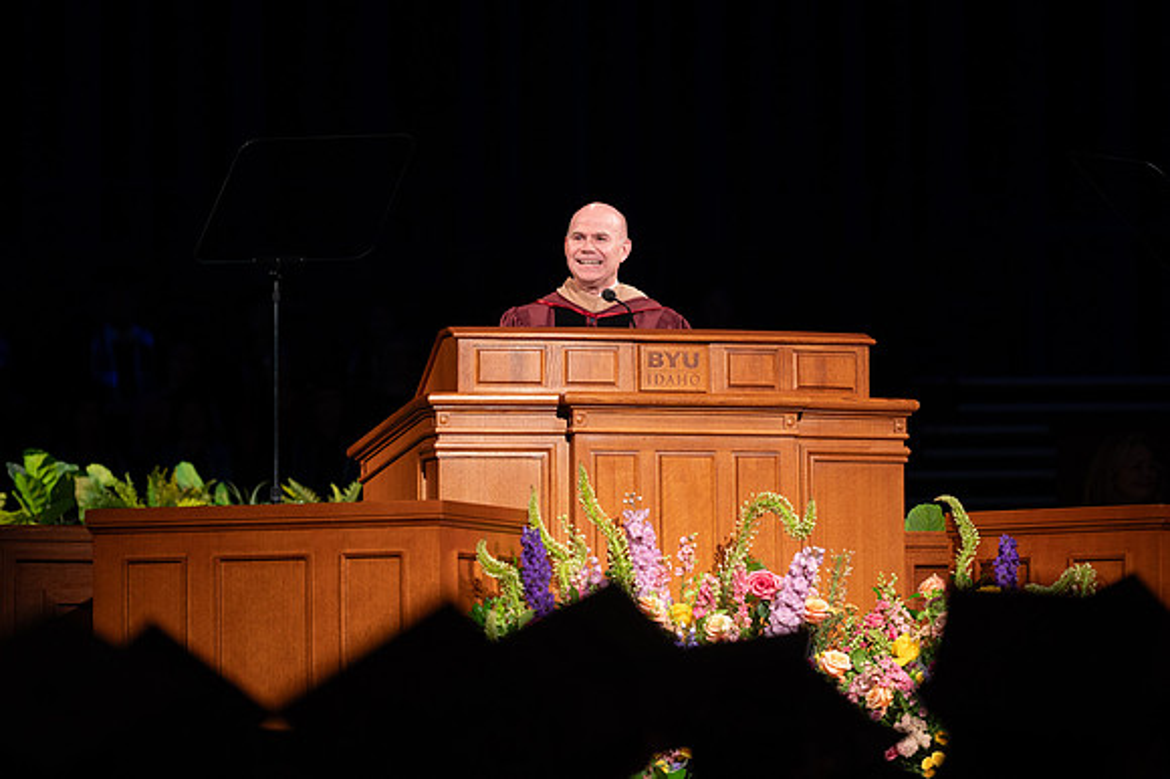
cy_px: 336
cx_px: 585
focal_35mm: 188
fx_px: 6092
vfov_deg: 7.3
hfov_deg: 11.0
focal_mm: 165
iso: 800
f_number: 2.8
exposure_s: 1/250
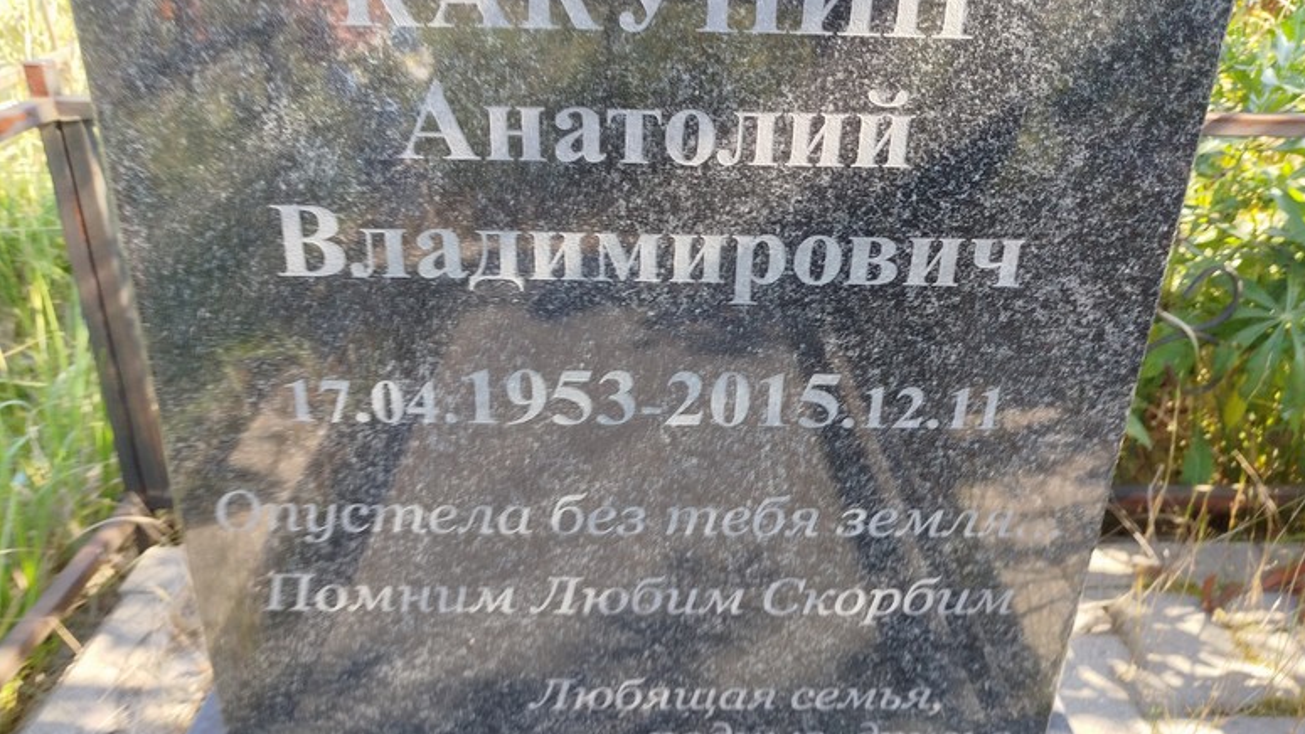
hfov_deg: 69.8
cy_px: 310
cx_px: 672
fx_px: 934
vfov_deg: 42.8
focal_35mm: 27
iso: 50
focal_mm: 5.31
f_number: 1.7
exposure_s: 1/112
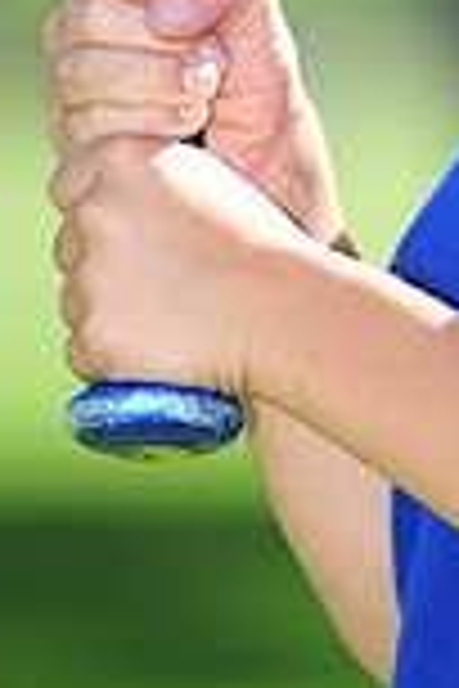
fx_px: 14496
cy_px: -432
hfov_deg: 1.8
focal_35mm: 758
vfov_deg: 2.7
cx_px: 724
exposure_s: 1/500
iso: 200
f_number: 4.5
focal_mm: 200
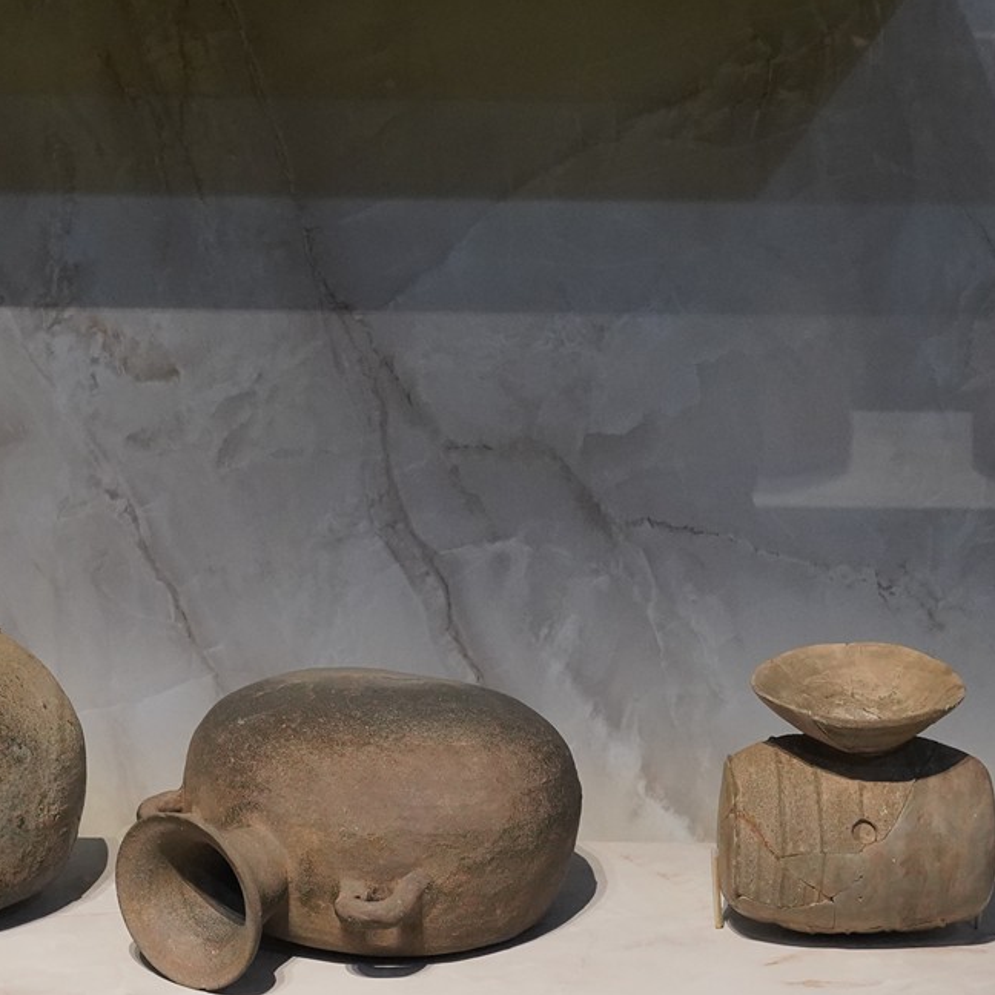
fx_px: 3415
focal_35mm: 105
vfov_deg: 16.5
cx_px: 547
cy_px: 749
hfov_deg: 16.6
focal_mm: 40
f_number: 6.3
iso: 3200
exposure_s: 1/100
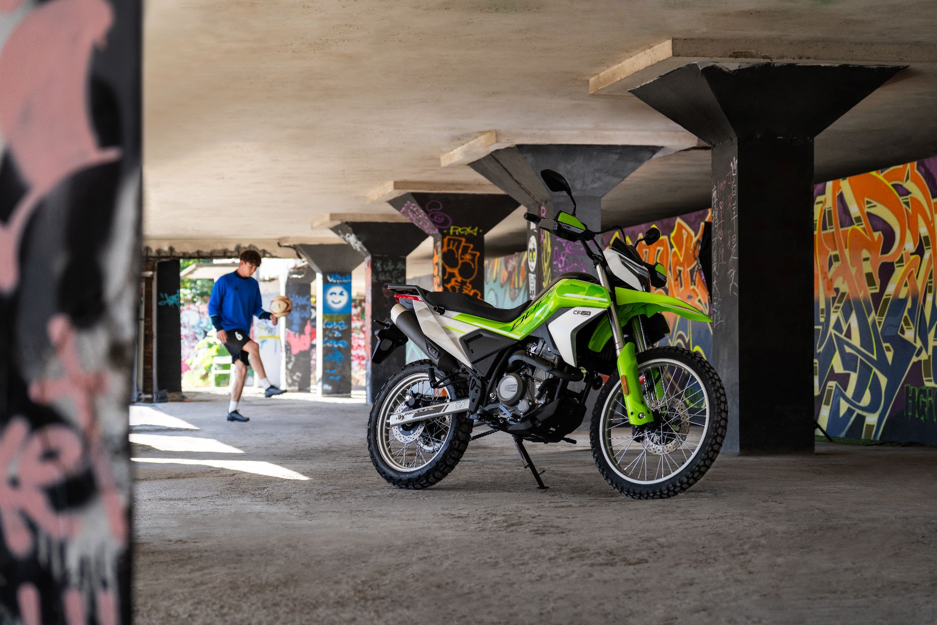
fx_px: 1822
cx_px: 468
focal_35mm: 70
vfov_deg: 19.5
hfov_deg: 28.8
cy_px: 312
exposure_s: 1/200
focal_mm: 70
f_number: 4
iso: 200
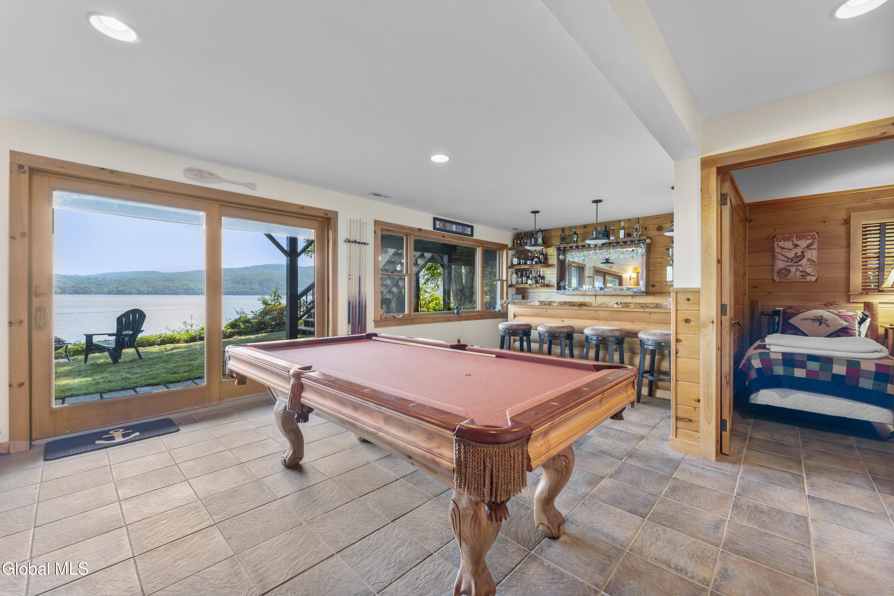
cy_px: 298
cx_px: 447
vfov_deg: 81.2
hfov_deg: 104.3
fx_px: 348
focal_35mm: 14
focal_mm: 14
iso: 800
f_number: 6.3
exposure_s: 1/4
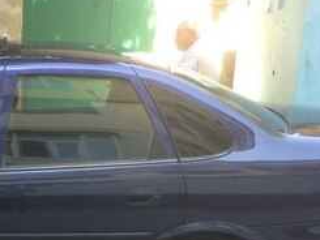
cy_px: 289
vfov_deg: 18.0
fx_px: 721
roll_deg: +1.8
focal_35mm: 78
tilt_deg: -23.7
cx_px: -39
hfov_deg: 23.4
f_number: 2.2
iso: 32
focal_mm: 4.15
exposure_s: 1/100
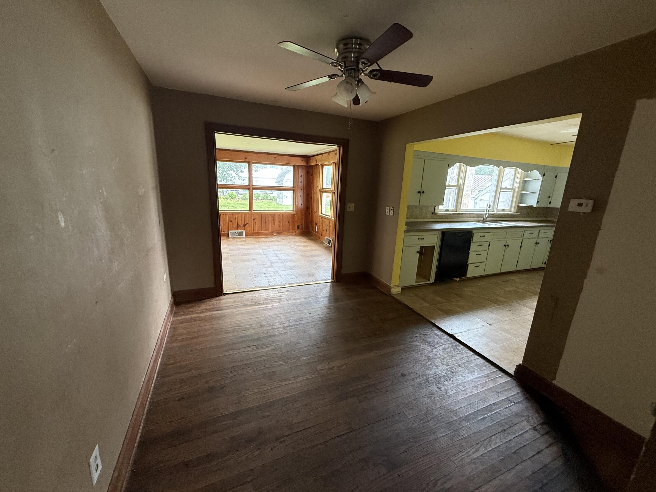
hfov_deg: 102.1
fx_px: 265
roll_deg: -2.2
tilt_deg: -12.2
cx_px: 328
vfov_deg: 85.7
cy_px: 246
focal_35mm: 14
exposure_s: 1/99
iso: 250
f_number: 2.2
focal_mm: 2.22
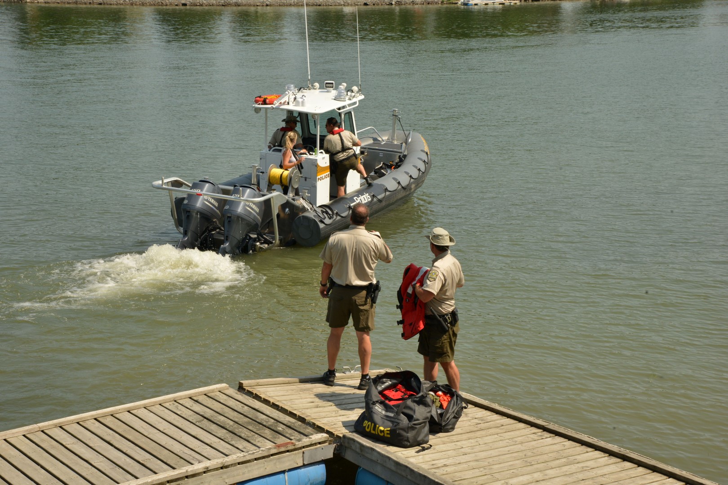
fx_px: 1254
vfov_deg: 21.9
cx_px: 364
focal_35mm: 62
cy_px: 242
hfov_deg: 32.4
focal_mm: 62
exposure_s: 1/320
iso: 500
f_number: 16
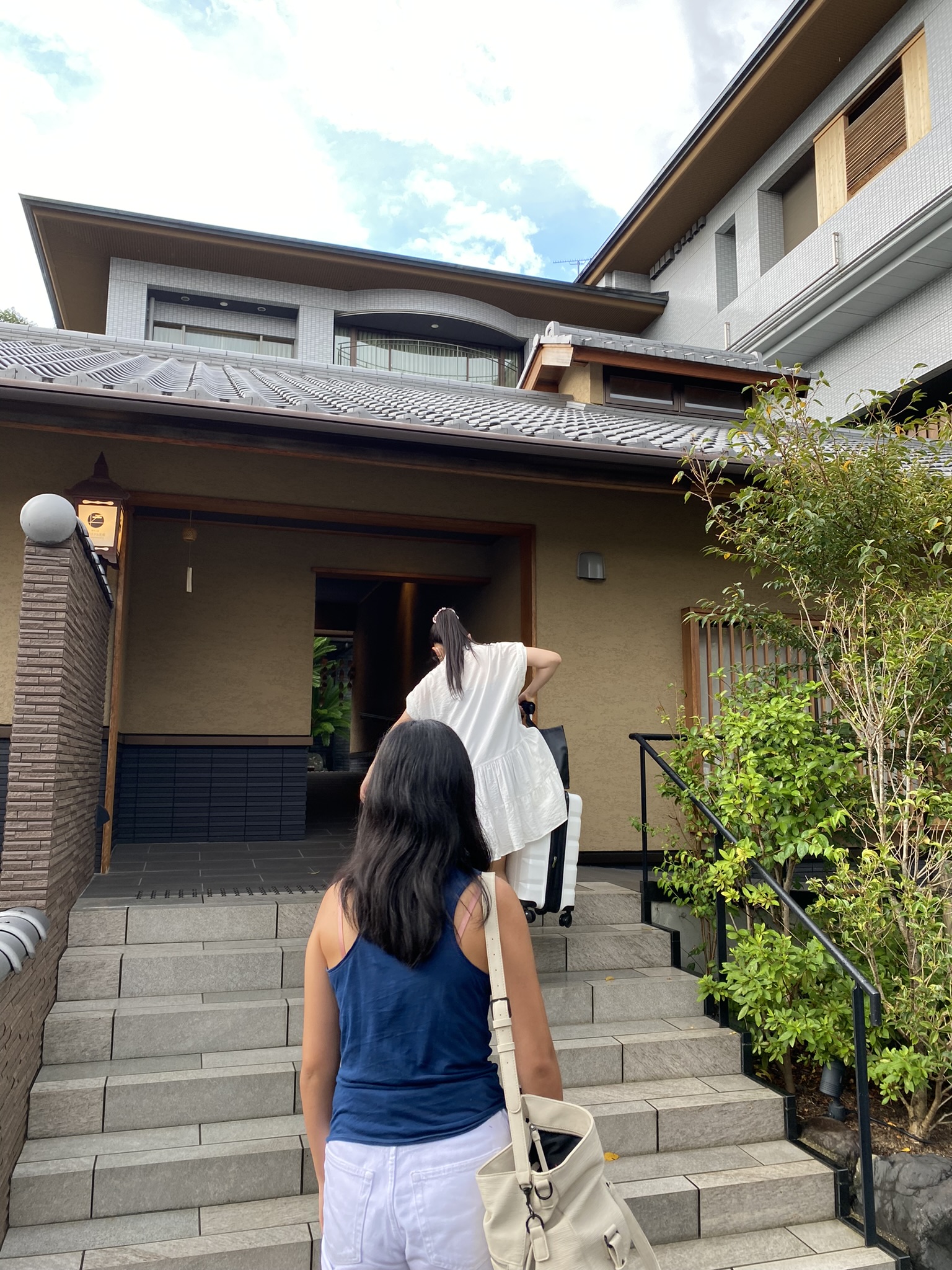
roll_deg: +0.1
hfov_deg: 53.1
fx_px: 953
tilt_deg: +8.7
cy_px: 635
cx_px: 476
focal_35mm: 26
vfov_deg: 67.3
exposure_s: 1/122
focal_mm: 4.25
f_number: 1.8
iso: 32
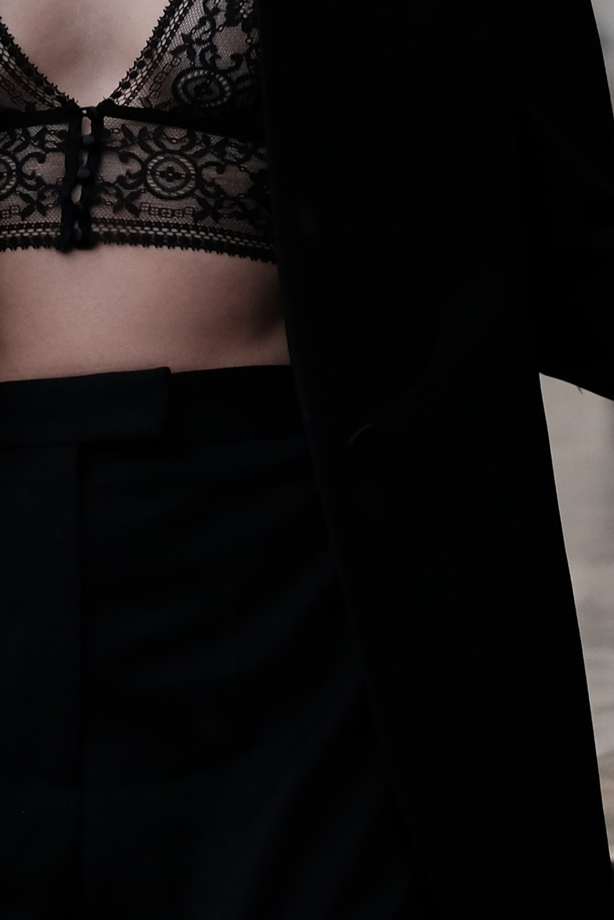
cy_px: -274
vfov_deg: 11.6
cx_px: 273
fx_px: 4426
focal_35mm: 173
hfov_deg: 7.9
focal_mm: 35
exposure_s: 1/1000
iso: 800
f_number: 2
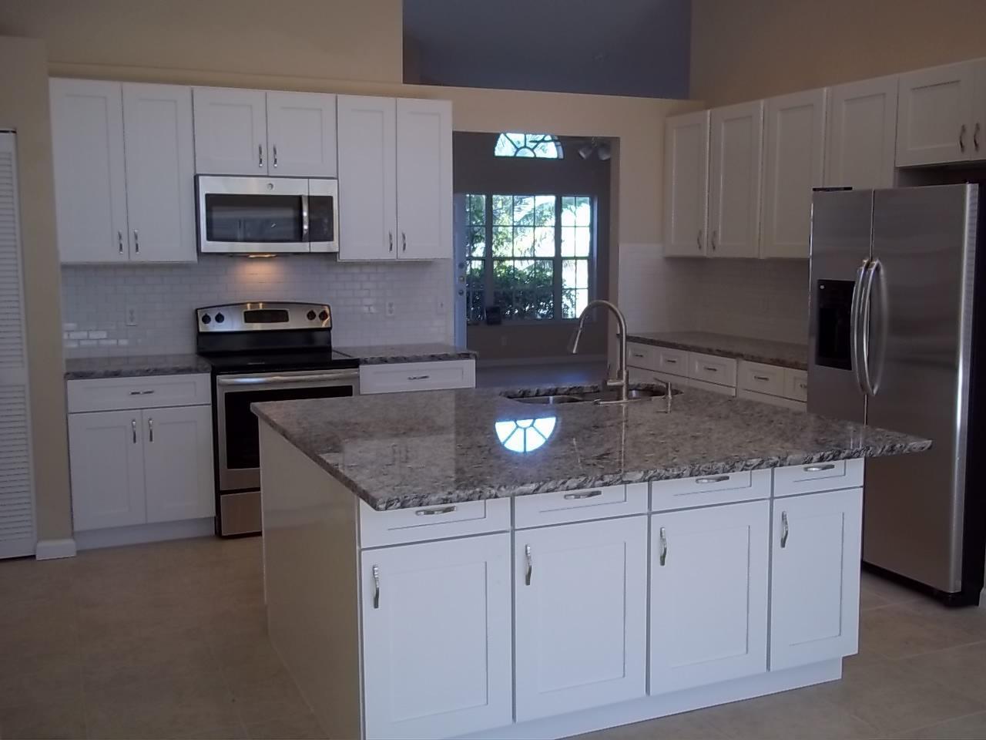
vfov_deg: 39.7
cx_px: 493
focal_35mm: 36
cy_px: 370
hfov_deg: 51.4
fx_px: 1025
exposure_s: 1/60
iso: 80
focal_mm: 6.5
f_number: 3.1
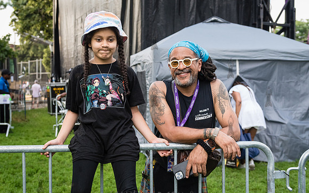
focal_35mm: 48
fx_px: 404
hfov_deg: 41.7
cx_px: 131
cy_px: 97
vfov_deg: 26.9
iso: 1000
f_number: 3.2
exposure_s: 1/1000
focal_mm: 35
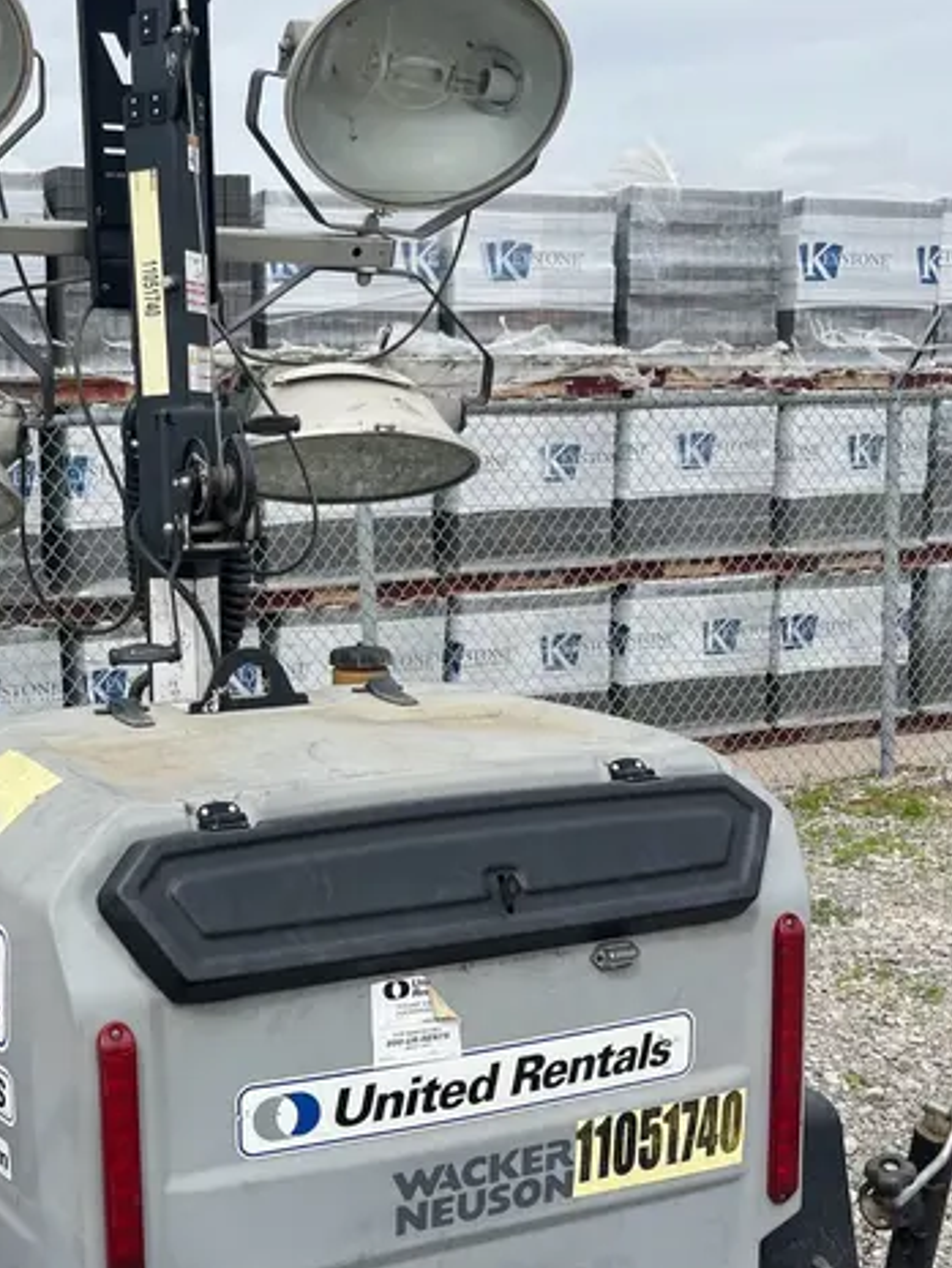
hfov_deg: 34.5
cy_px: 765
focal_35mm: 41
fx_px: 1503
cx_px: 256
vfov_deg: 45.5
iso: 50
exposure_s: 1/2755
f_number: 1.6
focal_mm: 5.1
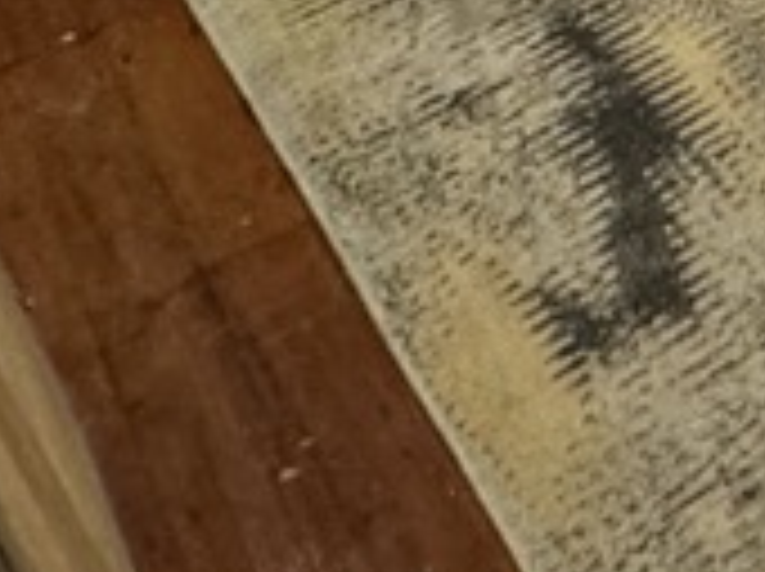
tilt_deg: -22.0
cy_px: -793
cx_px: 1548
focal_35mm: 99
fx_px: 2185
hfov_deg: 15.6
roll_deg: +0.8
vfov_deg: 12.0
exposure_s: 1/50
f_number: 2.2
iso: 500
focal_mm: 2.22
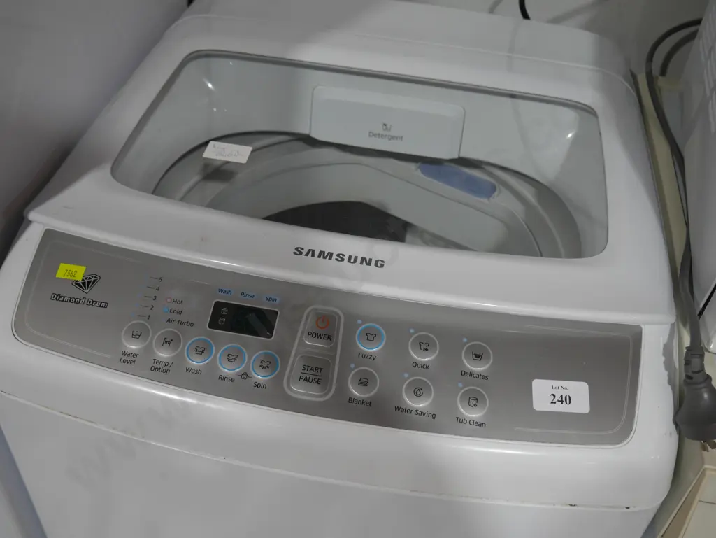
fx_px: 786
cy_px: 269
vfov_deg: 37.8
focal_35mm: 38
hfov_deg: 49.0
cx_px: 358
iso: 250
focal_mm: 19
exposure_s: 1/60
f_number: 4.1
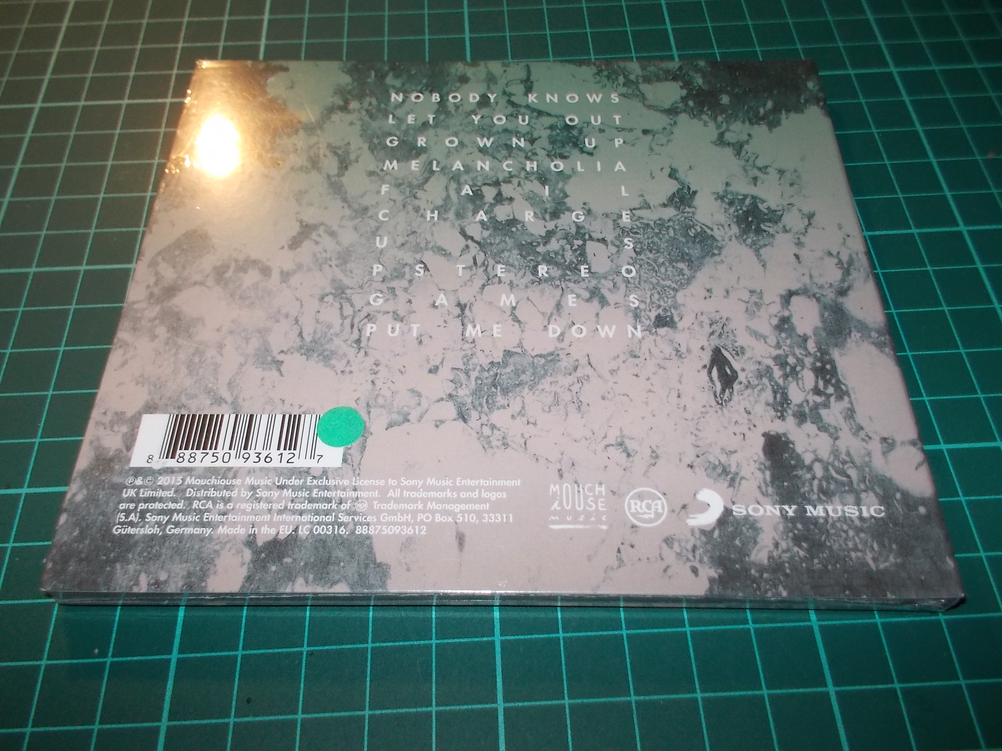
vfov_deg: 48.2
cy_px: 376
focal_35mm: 29
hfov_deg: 61.7
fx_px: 839
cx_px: 501
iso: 200
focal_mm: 4.1
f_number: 3.3
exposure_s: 1/30
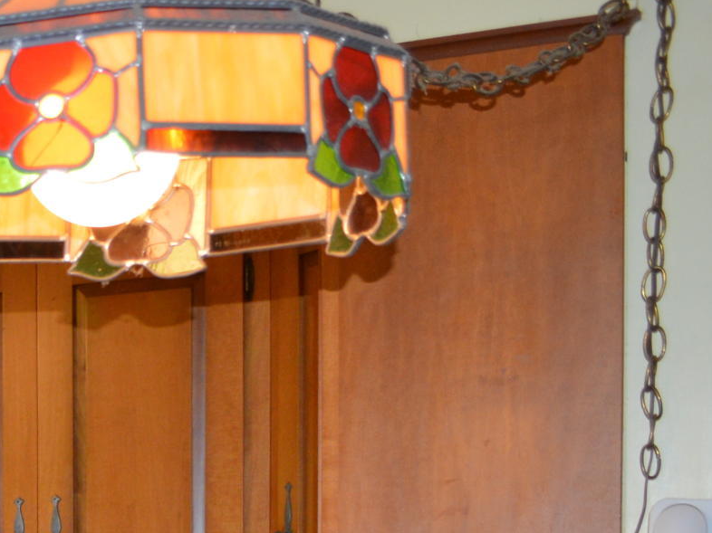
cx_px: -527
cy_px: 857
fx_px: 2036
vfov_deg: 13.8
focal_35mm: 99
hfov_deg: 16.8
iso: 400
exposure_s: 1/60
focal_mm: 18
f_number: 4
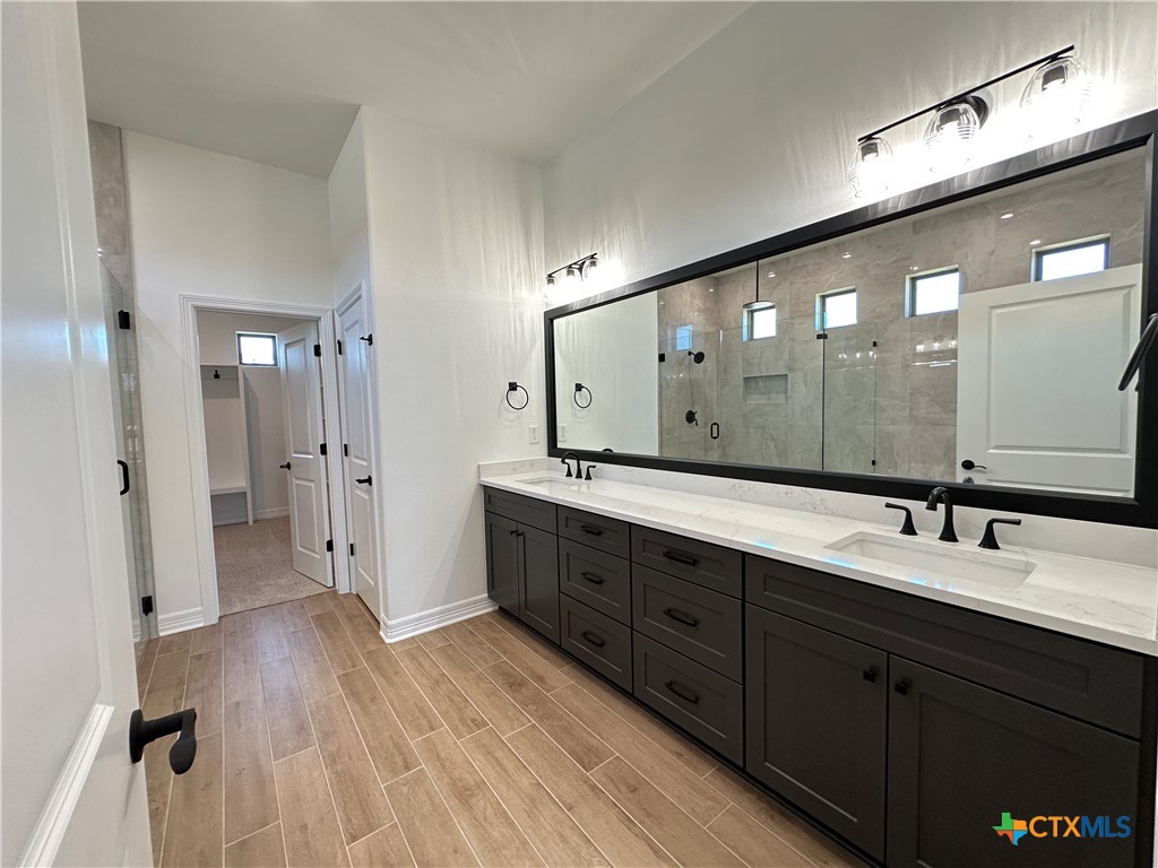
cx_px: 579
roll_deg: +1.1
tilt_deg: -2.6
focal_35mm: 14
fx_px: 468
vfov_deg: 85.7
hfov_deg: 102.1
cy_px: 434
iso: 200
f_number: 2.2
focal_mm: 2.22
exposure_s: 1/120
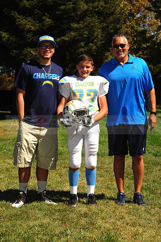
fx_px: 470
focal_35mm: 70
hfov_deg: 19.4
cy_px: 121
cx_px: 80
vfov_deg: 28.9
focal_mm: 70
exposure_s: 1/800
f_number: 5
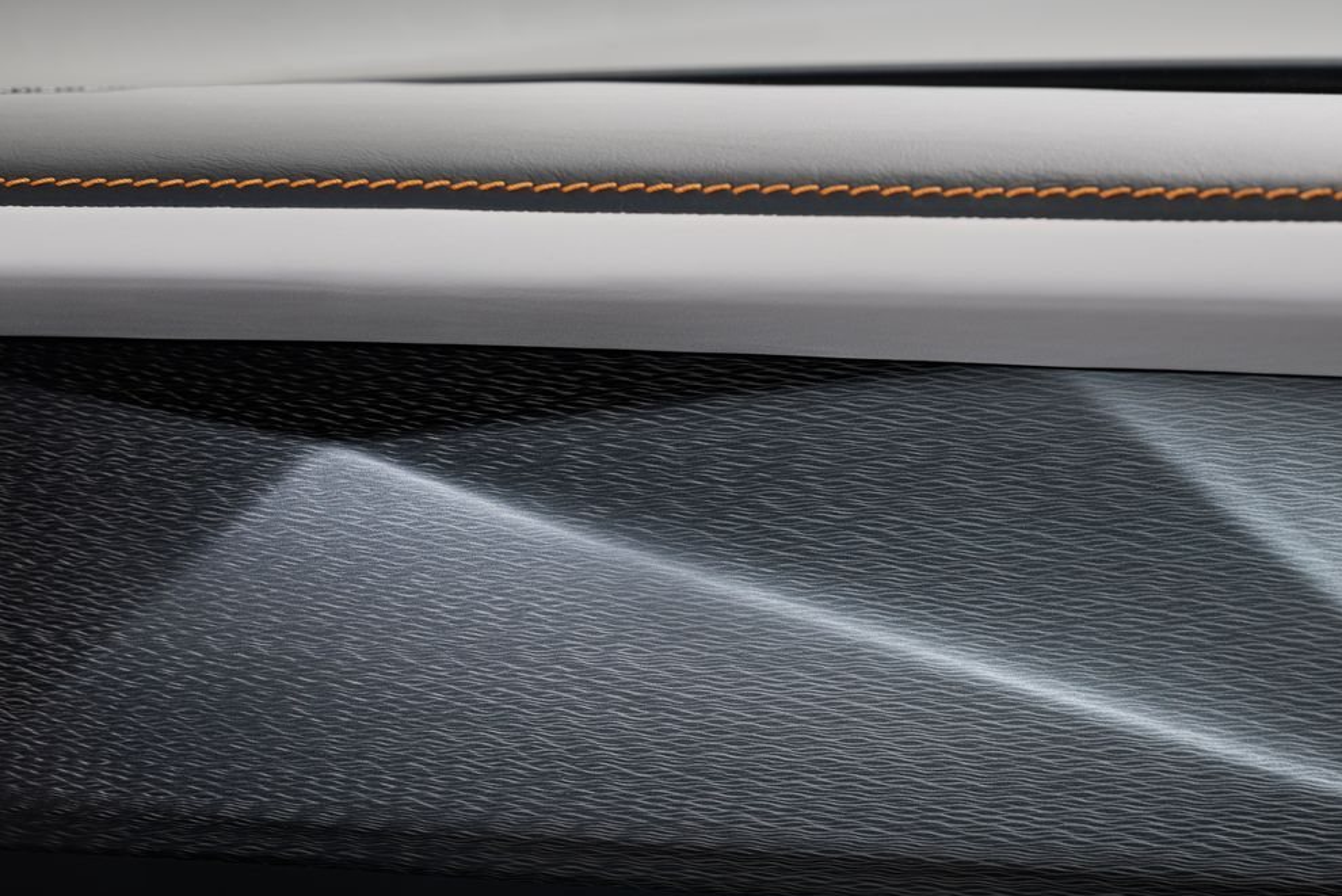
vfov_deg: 16.3
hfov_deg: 24.1
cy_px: 482
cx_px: 813
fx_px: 3133
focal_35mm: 84
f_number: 13
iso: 250
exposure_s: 2.5
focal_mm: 52
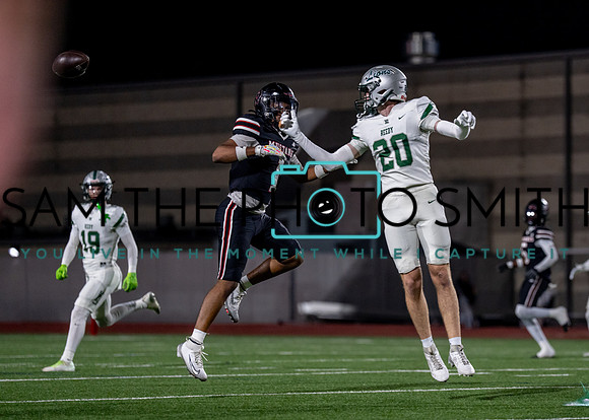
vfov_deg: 6.8
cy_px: 266
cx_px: 400
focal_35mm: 210
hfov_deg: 9.6
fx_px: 3519
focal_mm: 157
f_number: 2.8
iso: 2500
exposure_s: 1/1250
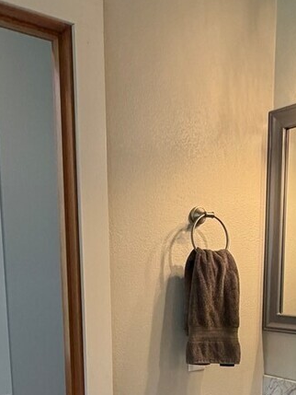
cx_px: 186
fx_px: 536
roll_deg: -0.4
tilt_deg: -10.6
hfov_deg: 30.8
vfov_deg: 37.2
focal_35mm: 47
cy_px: 371
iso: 200
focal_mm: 2.22
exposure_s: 1/120
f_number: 2.2
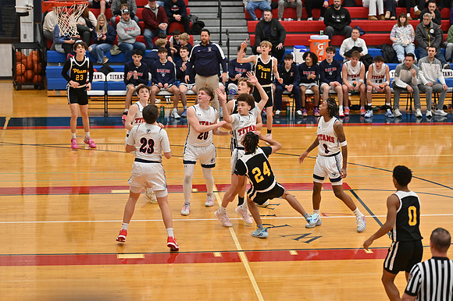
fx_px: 1459
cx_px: 226
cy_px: 150
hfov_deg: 17.7
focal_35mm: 116
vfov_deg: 11.8
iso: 3600
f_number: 4
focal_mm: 116
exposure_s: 1/800
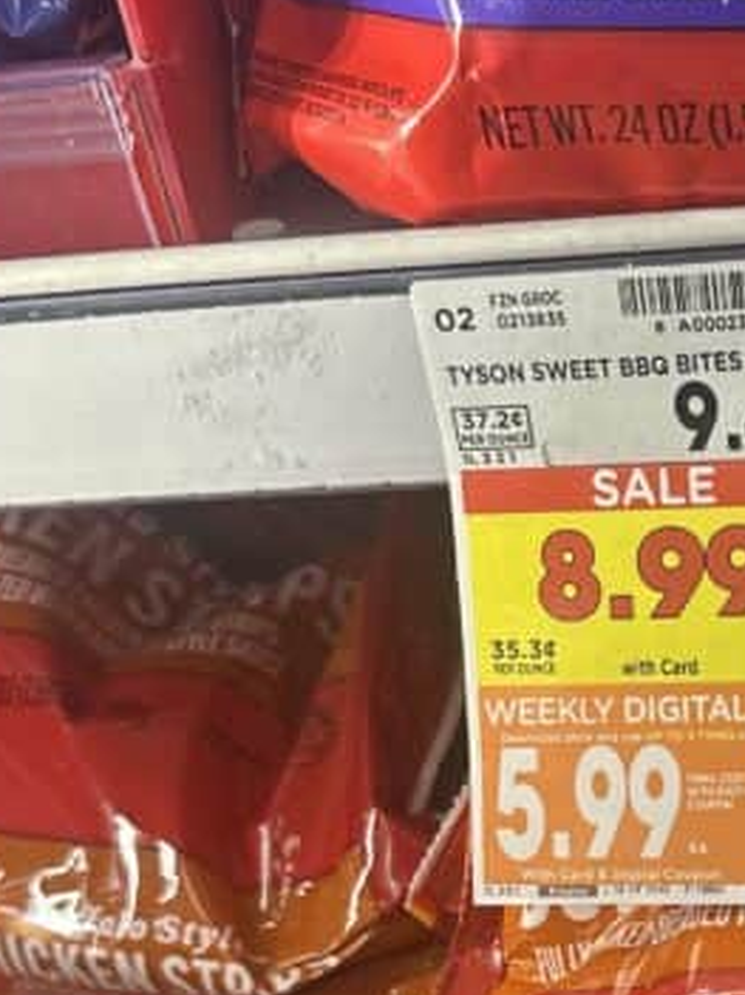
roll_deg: +4.2
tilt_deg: -41.7
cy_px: 944
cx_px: 821
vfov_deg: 26.6
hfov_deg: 20.1
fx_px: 2010
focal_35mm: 70
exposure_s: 1/120
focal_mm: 6.86
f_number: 1.78
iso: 160
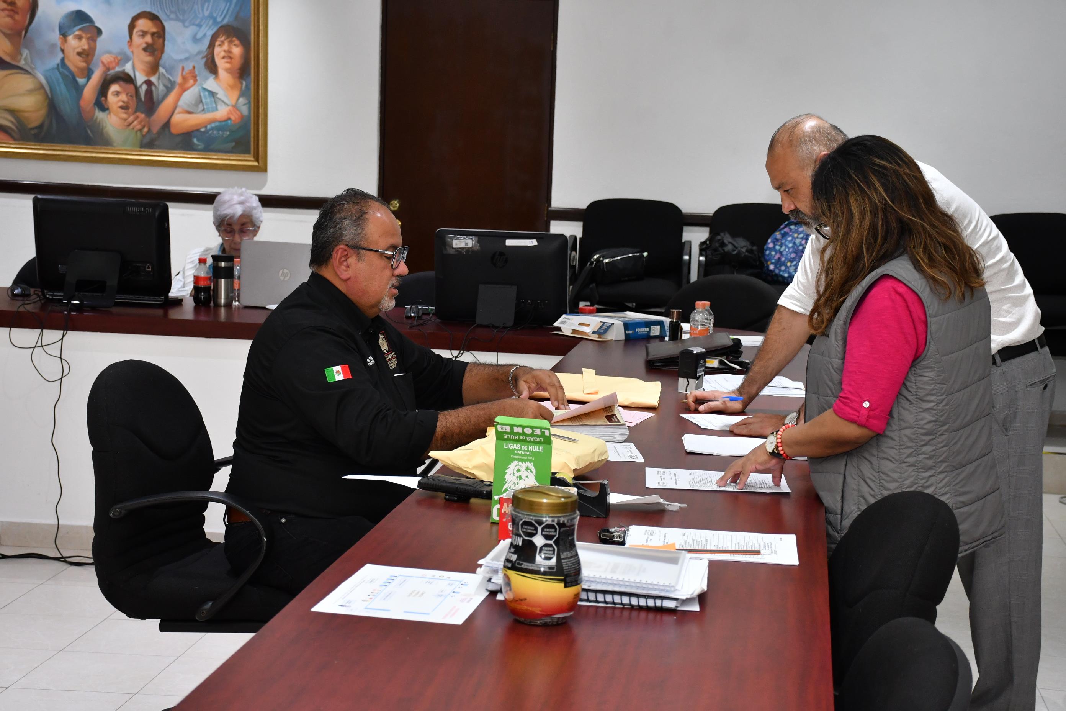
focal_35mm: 63
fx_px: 1865
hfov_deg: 31.9
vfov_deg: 21.6
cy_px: 356
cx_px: 533
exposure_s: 1/100
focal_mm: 42
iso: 1000
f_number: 5.6
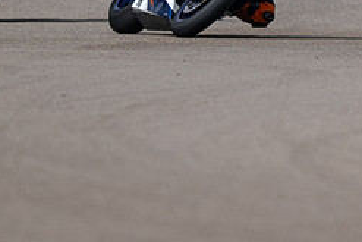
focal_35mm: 2086
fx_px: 20987
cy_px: -91
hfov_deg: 1.0
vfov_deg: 0.7
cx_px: 270
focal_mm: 600
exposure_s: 1/1250
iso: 110
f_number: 6.3
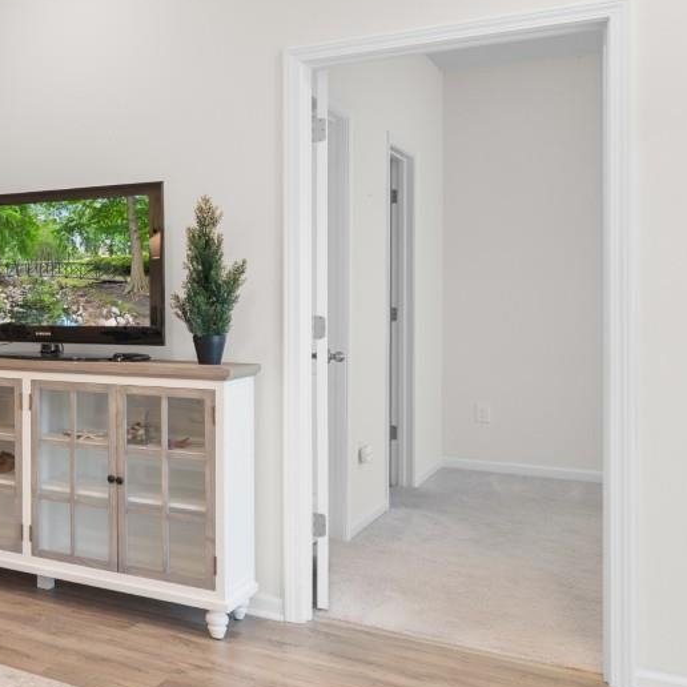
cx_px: -178
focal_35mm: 40
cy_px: 274
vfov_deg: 41.7
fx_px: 898
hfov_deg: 32.7
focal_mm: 10
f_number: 4.5
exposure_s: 1/4
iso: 100
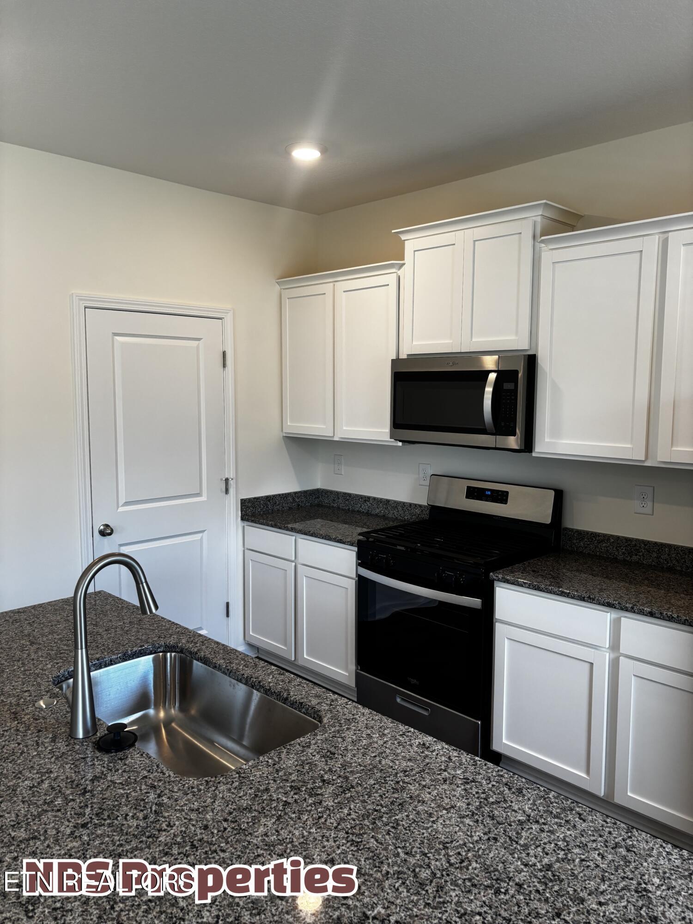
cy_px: 462
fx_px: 694
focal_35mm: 26
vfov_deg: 67.3
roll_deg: +1.0
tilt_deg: -7.6
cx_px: 346
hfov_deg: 53.1
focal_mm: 5.96
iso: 100
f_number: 1.6
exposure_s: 1/120
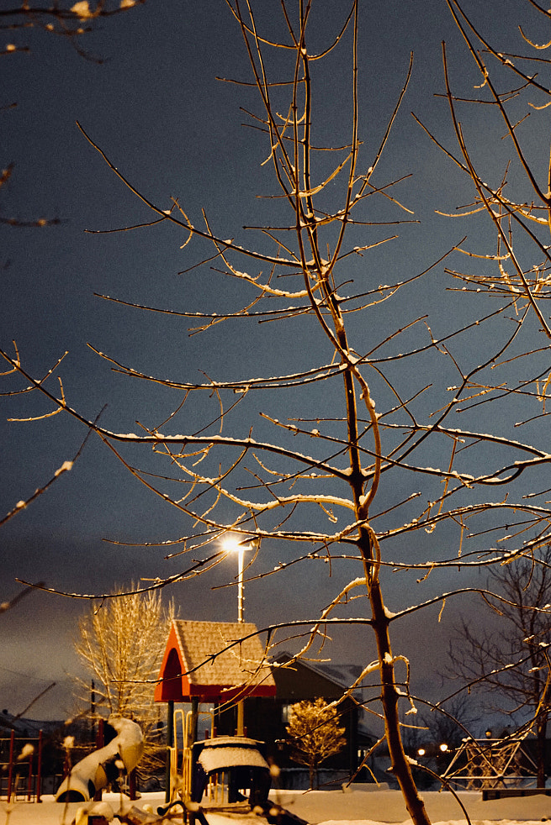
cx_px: 360
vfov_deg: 35.0
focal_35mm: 57
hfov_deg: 23.7
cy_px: 483
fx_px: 1308
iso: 6400
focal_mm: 35
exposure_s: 1/25
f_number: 4.5
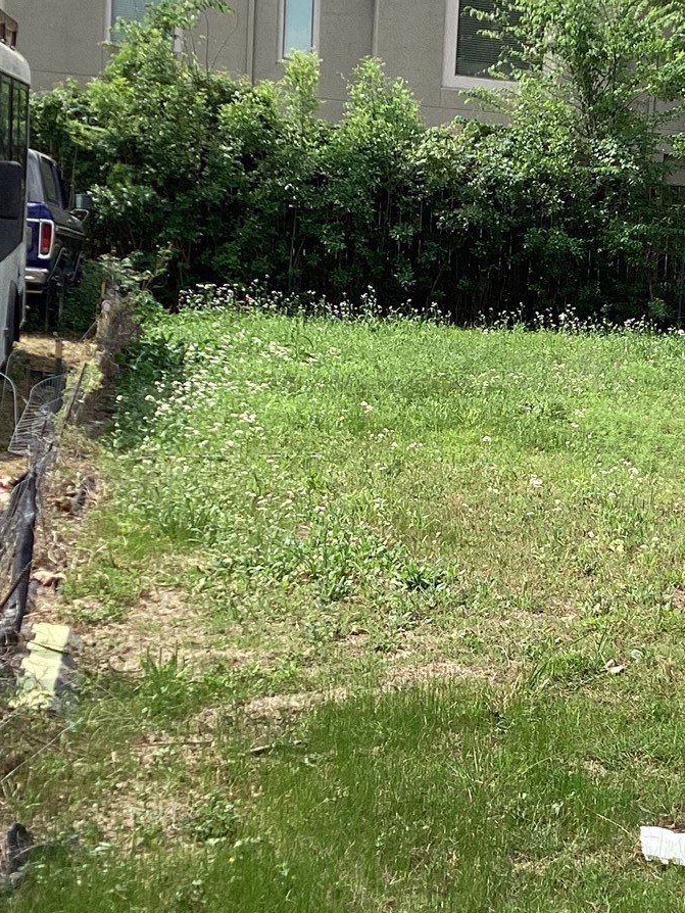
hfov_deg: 20.2
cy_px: 450
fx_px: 1872
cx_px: 667
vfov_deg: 27.4
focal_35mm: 71
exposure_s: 1/806
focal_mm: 3.3
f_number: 2.4
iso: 25
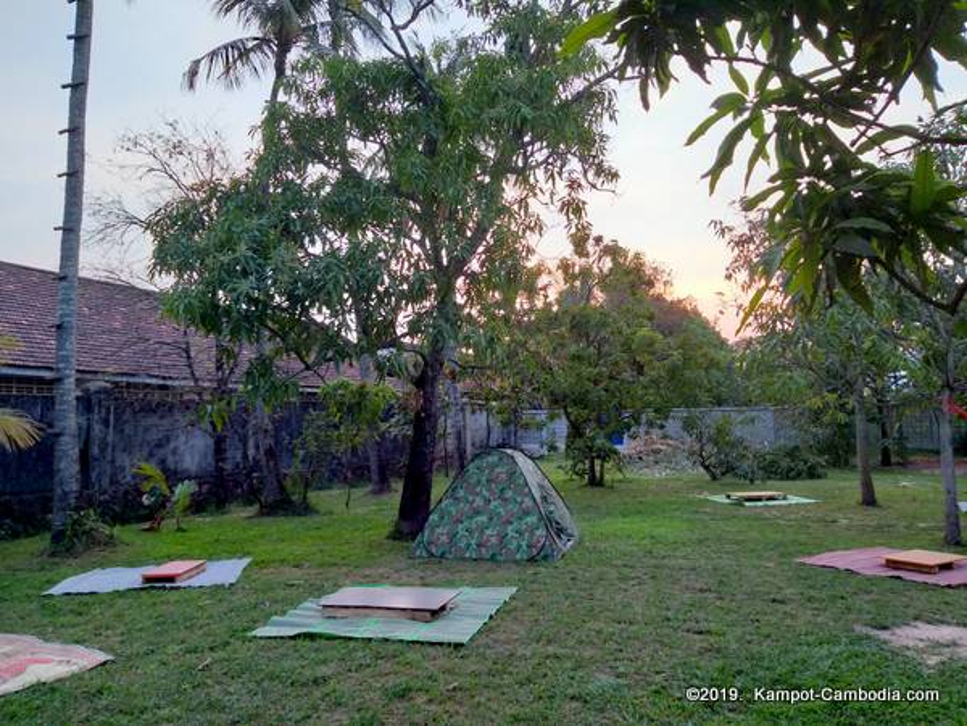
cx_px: 484
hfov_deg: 67.3
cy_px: 363
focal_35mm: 26
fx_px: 726
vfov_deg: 53.1
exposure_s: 1/50
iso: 50
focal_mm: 3.93
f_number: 1.7
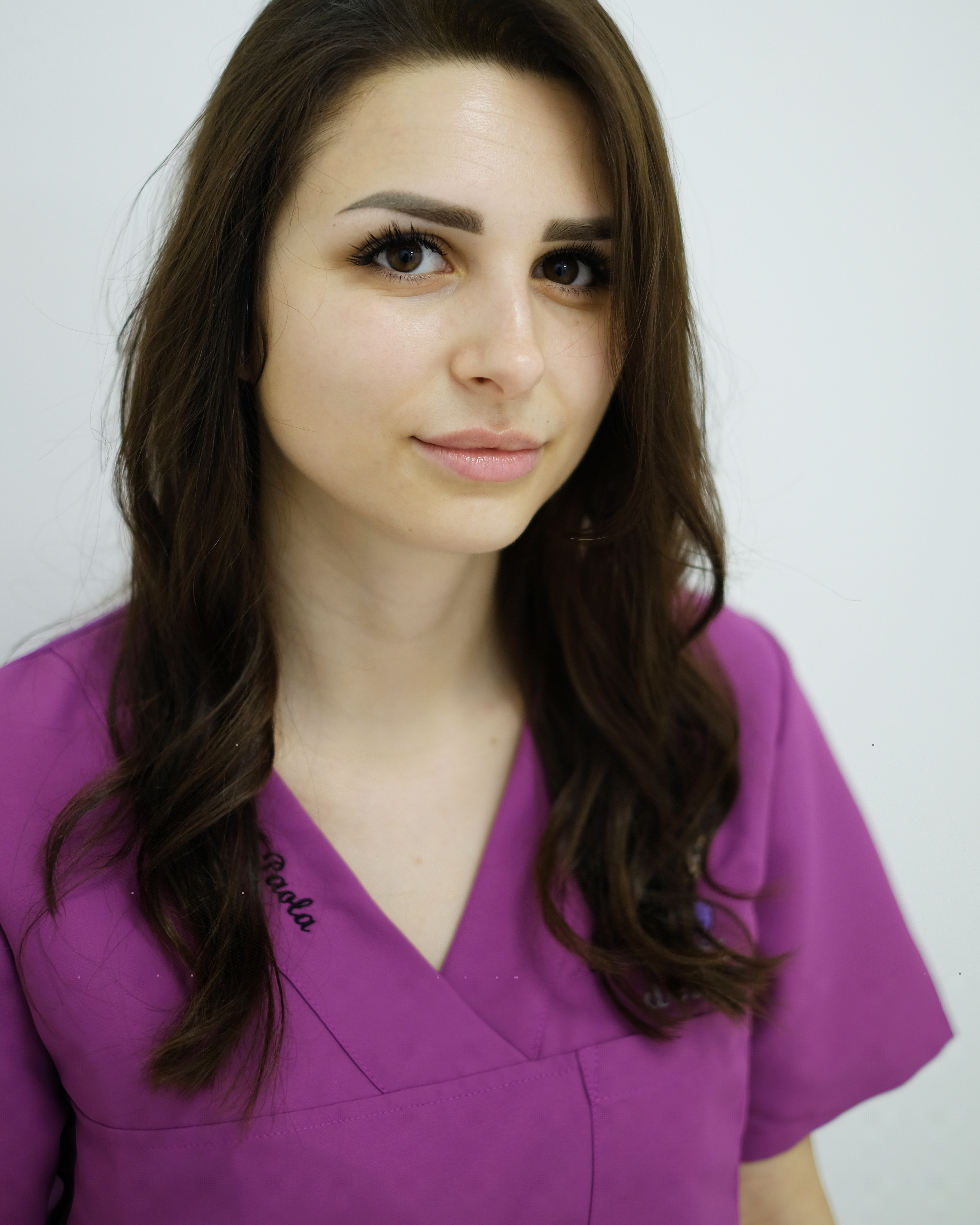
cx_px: 490
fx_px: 2175
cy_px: 519
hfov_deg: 25.4
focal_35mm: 60
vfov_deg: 31.4
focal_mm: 35
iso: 200
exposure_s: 1/150
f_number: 1.4
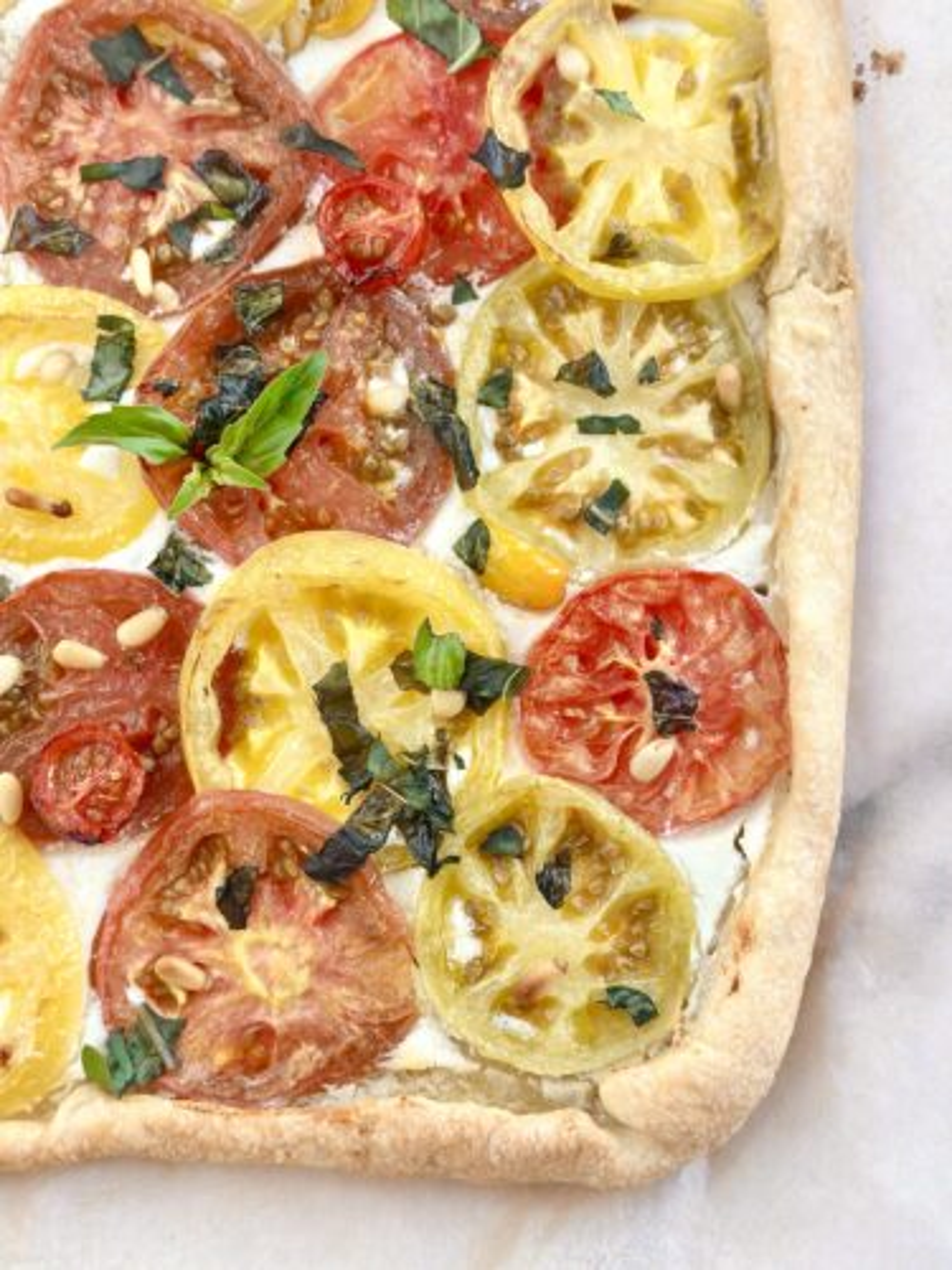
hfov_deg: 30.3
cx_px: 476
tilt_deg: -87.9
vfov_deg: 39.7
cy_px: 635
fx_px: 1760
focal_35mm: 48
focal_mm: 6.86
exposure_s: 1/180
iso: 80
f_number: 1.78
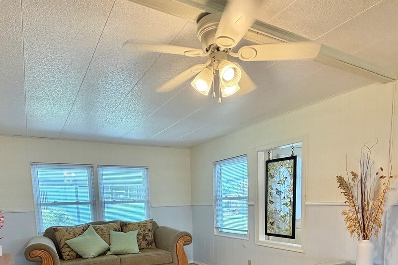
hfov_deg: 69.4
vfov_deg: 45.2
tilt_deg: -7.3
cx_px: 195
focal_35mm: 26
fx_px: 287
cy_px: 236
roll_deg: +1.8
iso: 200
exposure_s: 1/120
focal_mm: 2.22
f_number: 2.2
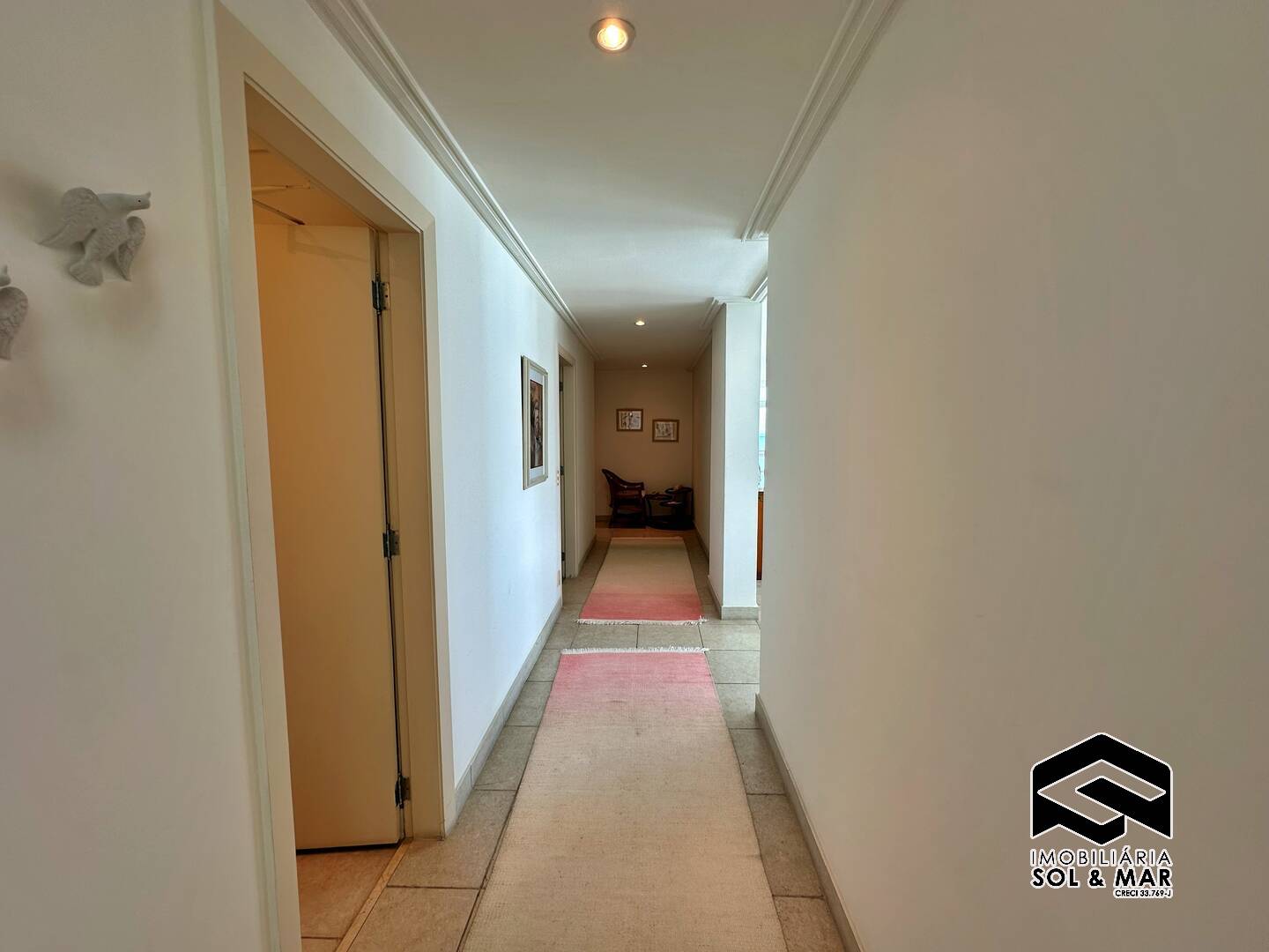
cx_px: 634
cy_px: 476
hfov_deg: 102.1
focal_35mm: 14
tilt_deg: -4.5
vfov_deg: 85.7
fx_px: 513
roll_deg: +0.0
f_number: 2.2
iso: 50
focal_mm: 2.22
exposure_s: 1/120
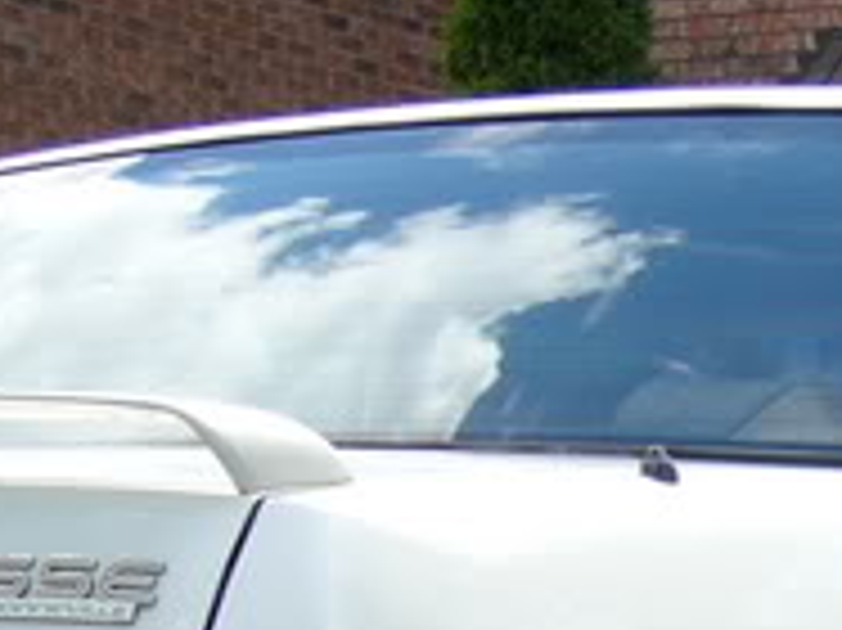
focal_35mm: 166
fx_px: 4035
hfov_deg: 11.3
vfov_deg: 8.7
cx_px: 1380
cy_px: 963
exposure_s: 1/160
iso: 50
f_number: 3.2
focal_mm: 7.5
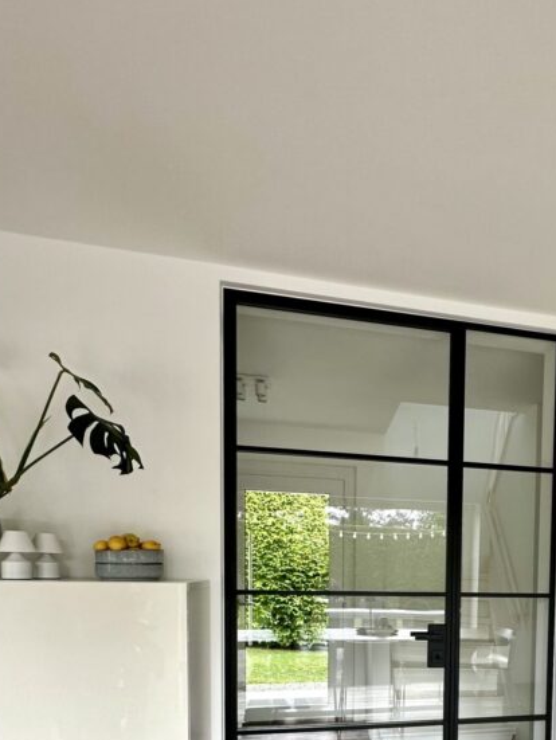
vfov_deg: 60.3
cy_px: 620
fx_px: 556
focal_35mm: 26
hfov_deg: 48.8
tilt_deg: -4.1
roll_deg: -0.2
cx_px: 475
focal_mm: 2.22
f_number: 2.2
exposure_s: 1/99
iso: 64
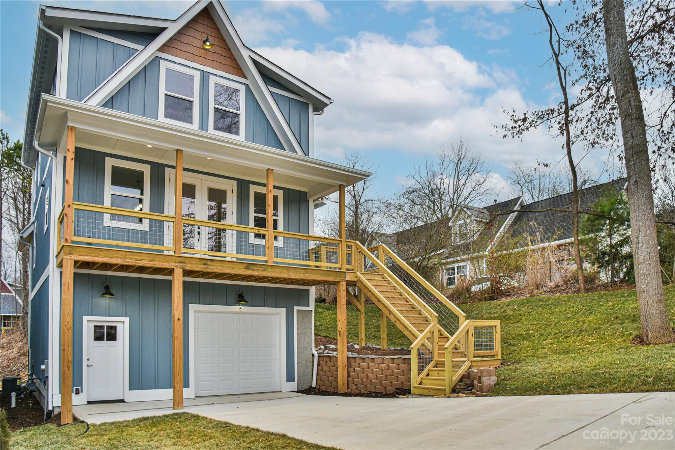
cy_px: 225
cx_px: 338
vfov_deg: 53.1
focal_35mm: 24
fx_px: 450
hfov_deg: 73.7
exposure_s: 1/400
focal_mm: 24
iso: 1600
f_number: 10
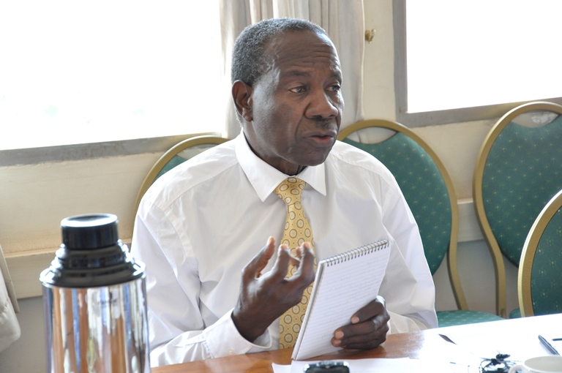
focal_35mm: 120
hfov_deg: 17.1
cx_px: 281
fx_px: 1871
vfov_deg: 11.4
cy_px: 186
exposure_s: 1/40
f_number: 5.6
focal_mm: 80
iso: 800
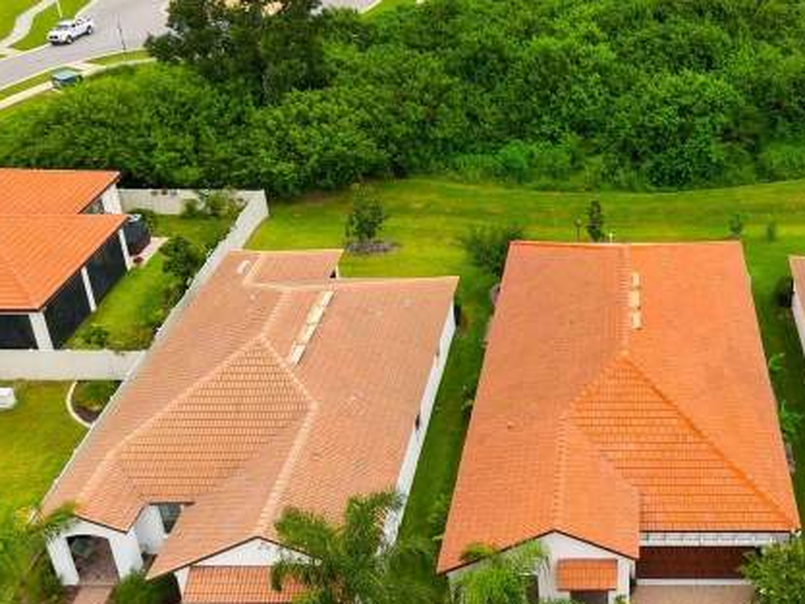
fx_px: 1070
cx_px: 631
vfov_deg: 31.3
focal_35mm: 46
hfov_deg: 39.8
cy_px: 206
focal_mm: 8.7
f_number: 1.8
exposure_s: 1/500
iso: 200
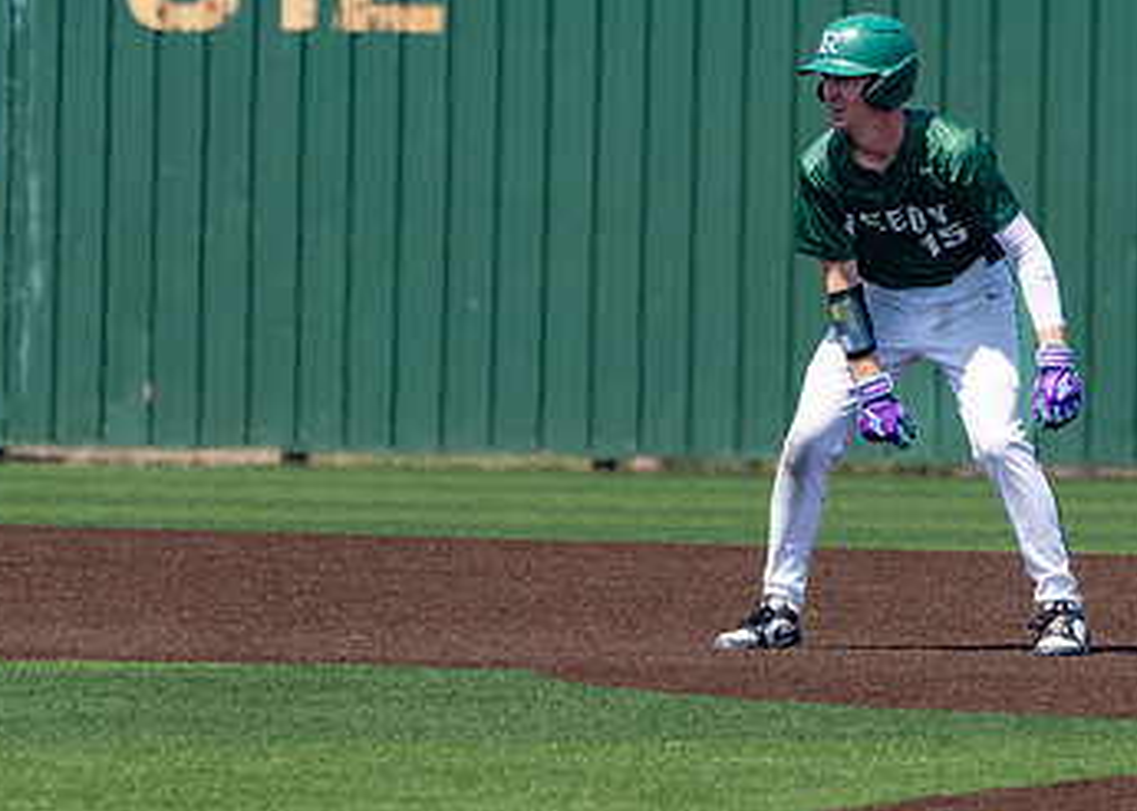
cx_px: 873
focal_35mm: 613
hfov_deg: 3.3
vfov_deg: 2.3
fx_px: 19783
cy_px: 344
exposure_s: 1/2500
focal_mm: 337
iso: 800
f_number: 8
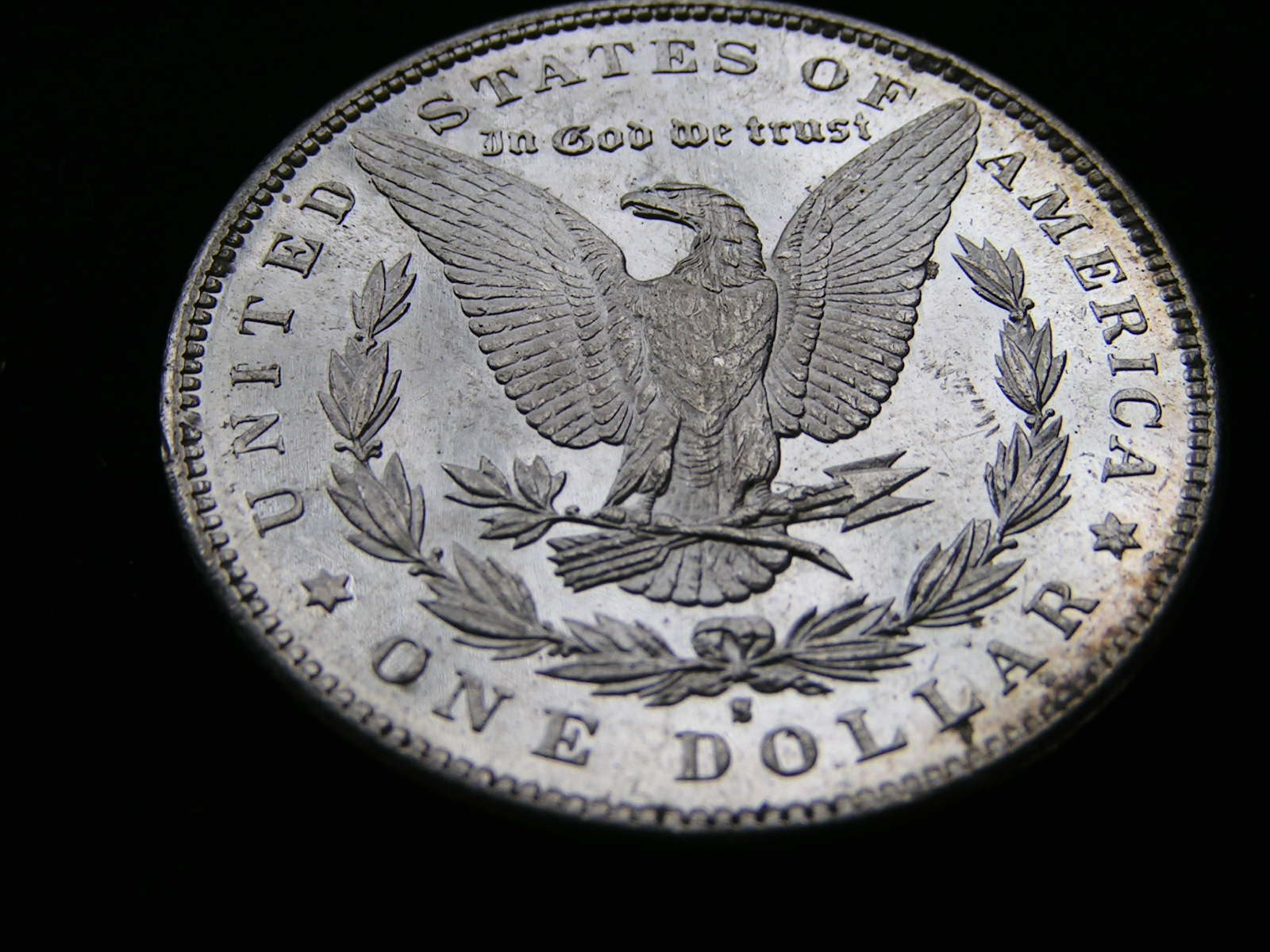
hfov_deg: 30.7
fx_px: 2311
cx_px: 635
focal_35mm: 63
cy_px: 476
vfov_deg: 23.3
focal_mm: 9.7
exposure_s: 1/80
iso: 50
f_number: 5
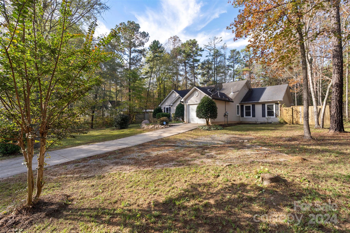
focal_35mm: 16
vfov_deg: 73.7
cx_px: 175
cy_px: 116
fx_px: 156
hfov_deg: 96.7
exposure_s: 1/80
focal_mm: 16
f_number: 4
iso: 100
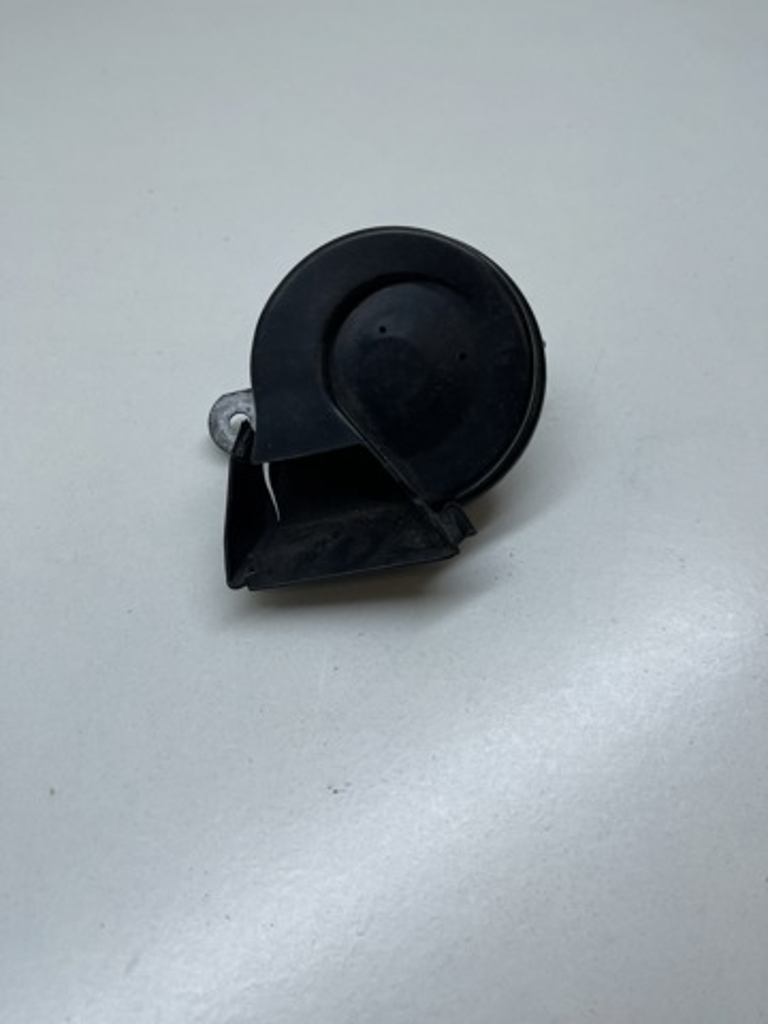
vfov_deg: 69.4
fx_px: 740
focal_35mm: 25
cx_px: 384
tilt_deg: -54.1
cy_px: 512
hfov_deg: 54.9
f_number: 1.6
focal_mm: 5.1
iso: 32
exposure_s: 1/1188
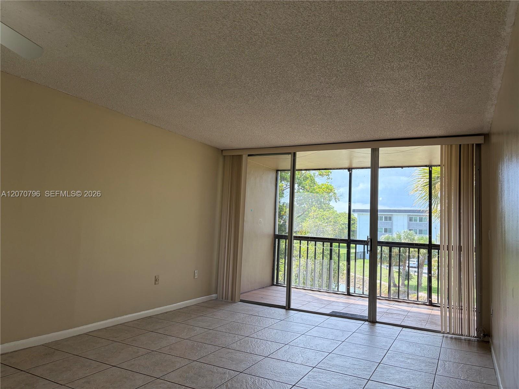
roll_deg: -2.6
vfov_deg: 53.1
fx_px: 390
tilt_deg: +4.7
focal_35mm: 26
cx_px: 260
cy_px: 194
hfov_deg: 67.3
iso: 50
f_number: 1.6
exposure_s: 1/231
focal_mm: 5.96
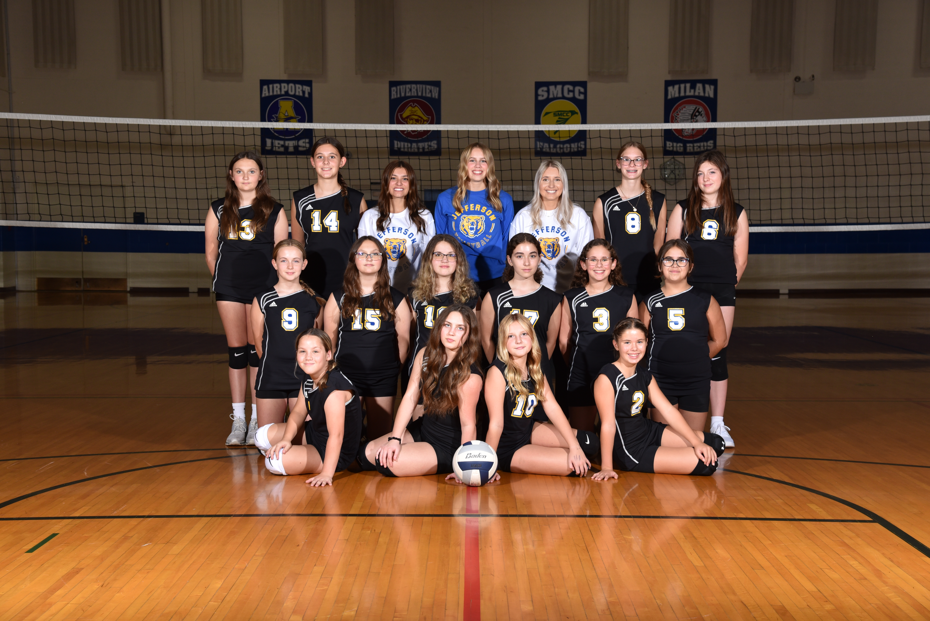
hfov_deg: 39.6
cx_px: 465
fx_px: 1292
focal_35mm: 50
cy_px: 310
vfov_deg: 27.0
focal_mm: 50
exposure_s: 1/200
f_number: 7.1
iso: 400
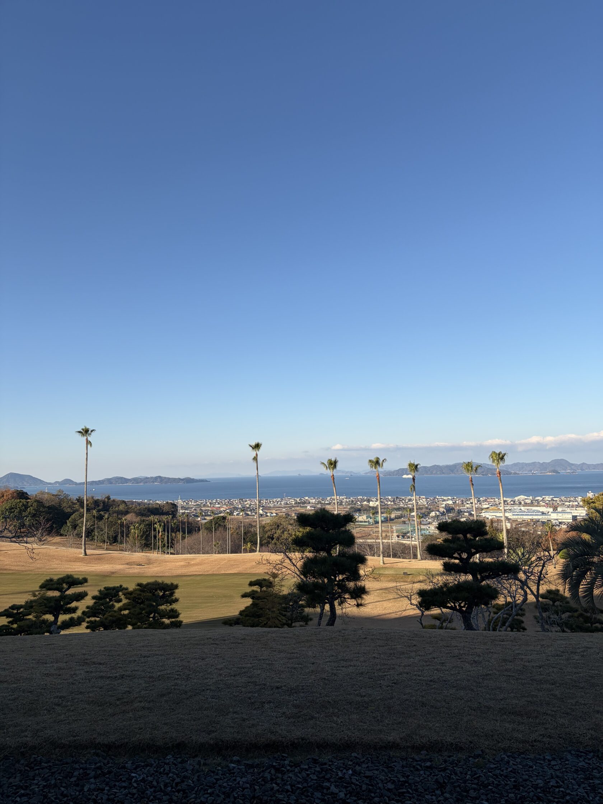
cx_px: 302
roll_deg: +2.1
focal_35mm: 26
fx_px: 604
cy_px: 402
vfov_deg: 67.3
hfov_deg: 53.1
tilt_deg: +6.3
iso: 50
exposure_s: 1/3831
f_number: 1.6
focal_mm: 5.96
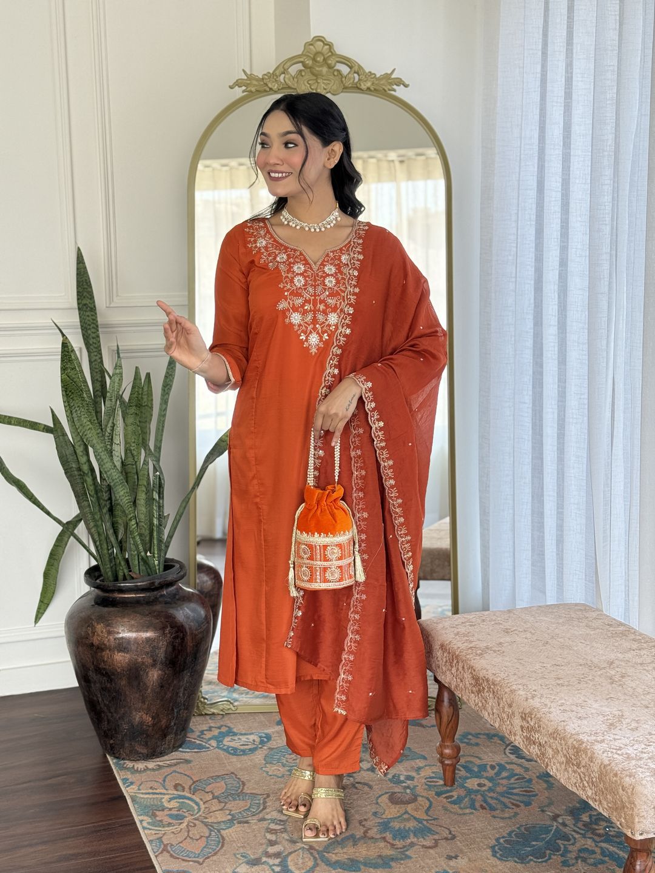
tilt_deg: -8.9
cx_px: 328
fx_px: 1211
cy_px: 436
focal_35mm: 48
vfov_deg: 39.7
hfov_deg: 30.3
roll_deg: +0.4
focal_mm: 6.76
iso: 160
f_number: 1.78
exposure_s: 1/77
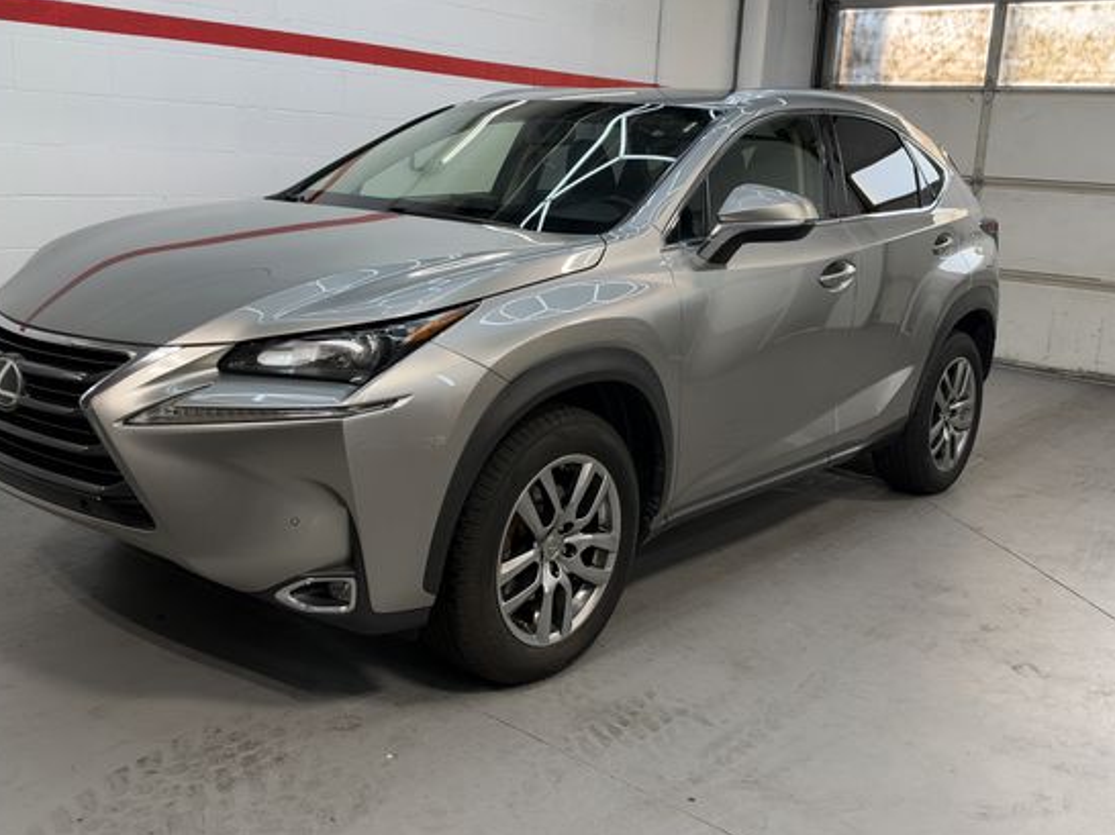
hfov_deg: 54.0
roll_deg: -2.7
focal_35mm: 34
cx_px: 529
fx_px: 1095
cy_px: 386
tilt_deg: -13.0
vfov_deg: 41.7
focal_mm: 6.93
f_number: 1.8
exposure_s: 1/315
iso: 80
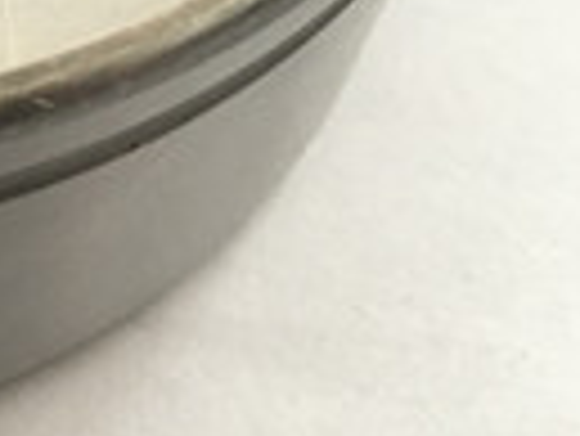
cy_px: -193
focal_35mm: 135
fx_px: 2264
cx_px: -576
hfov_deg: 12.8
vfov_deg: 10.7
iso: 125
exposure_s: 1/33
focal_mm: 4.15
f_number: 2.2
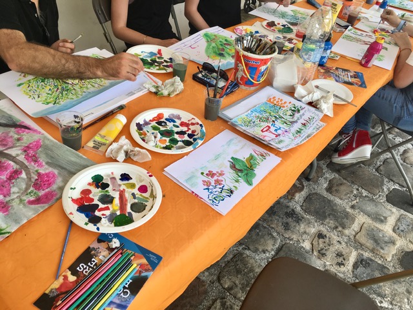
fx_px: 346
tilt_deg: -38.4
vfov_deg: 48.2
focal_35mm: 29
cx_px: 206
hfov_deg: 61.7
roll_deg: -10.6
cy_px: 155
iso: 25
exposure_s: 1/120
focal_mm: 4.15
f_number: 2.2
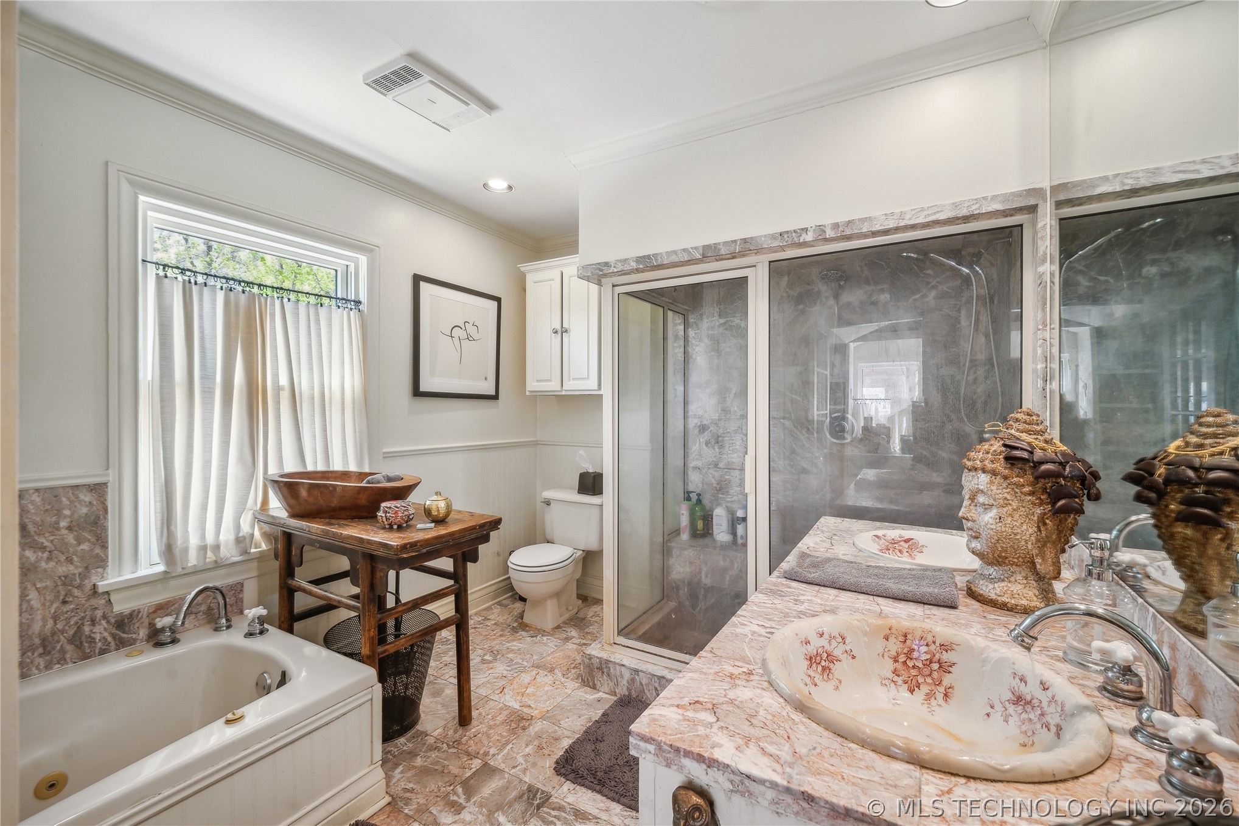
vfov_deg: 81.2
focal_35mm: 14
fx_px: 482
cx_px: 620
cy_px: 413
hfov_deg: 104.3
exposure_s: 1/6
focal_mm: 14
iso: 640
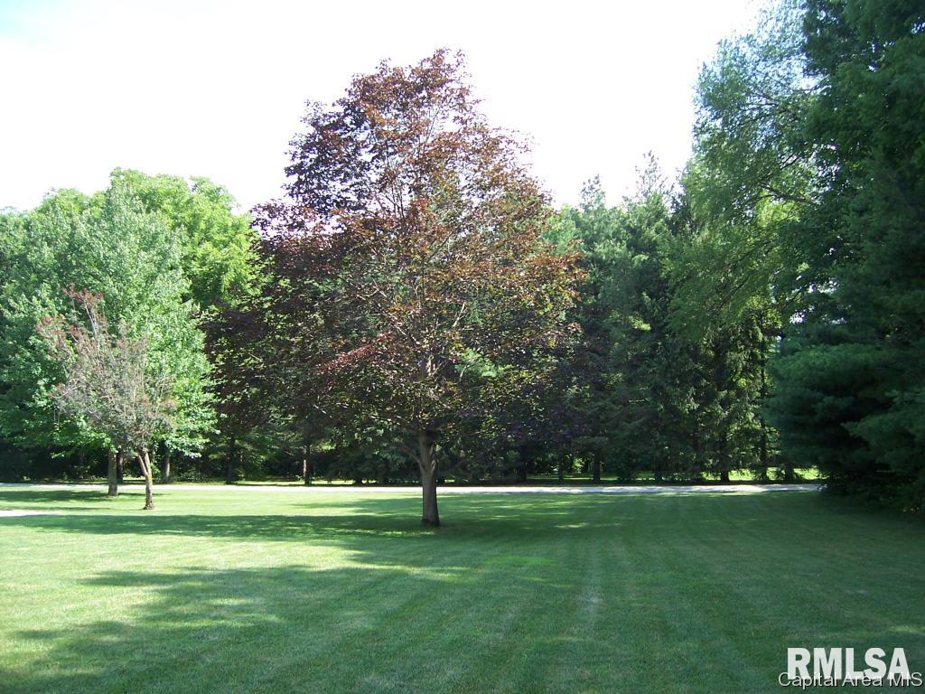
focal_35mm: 36
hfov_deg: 51.4
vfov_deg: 39.7
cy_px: 347
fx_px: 962
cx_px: 462
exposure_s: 1/250
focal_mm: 6
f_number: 3
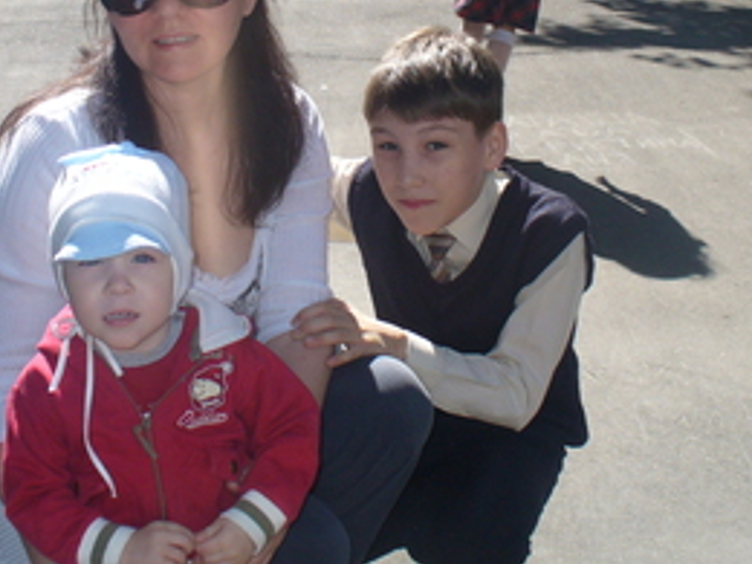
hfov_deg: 30.3
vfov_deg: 22.7
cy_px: 124
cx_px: 344
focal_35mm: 64
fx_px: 1390
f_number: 5.6
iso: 100
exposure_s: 1/200
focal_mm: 6.1
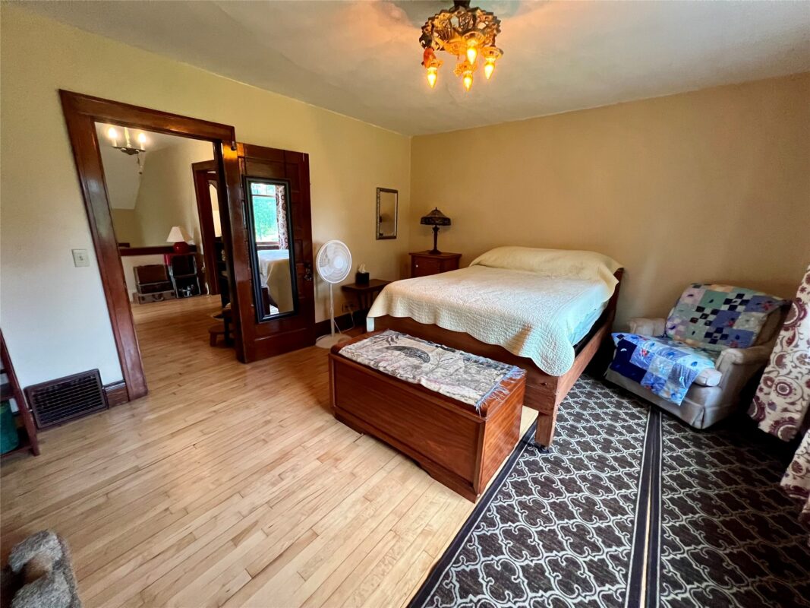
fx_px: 304
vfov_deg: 89.9
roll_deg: -1.0
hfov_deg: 106.2
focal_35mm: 13
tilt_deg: -13.8
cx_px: 405
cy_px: 304
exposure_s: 1/60
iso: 500
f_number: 1.8
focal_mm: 1.57
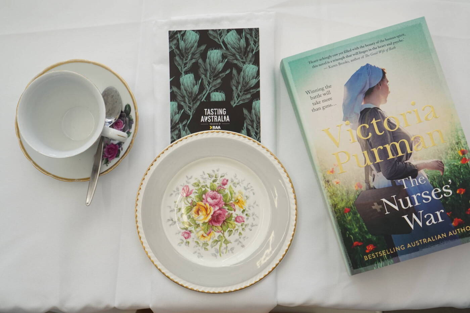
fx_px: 685
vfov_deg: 25.7
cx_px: 235
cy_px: 156
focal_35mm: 52
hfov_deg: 37.9
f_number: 5.6
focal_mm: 35
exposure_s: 1/60
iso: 400
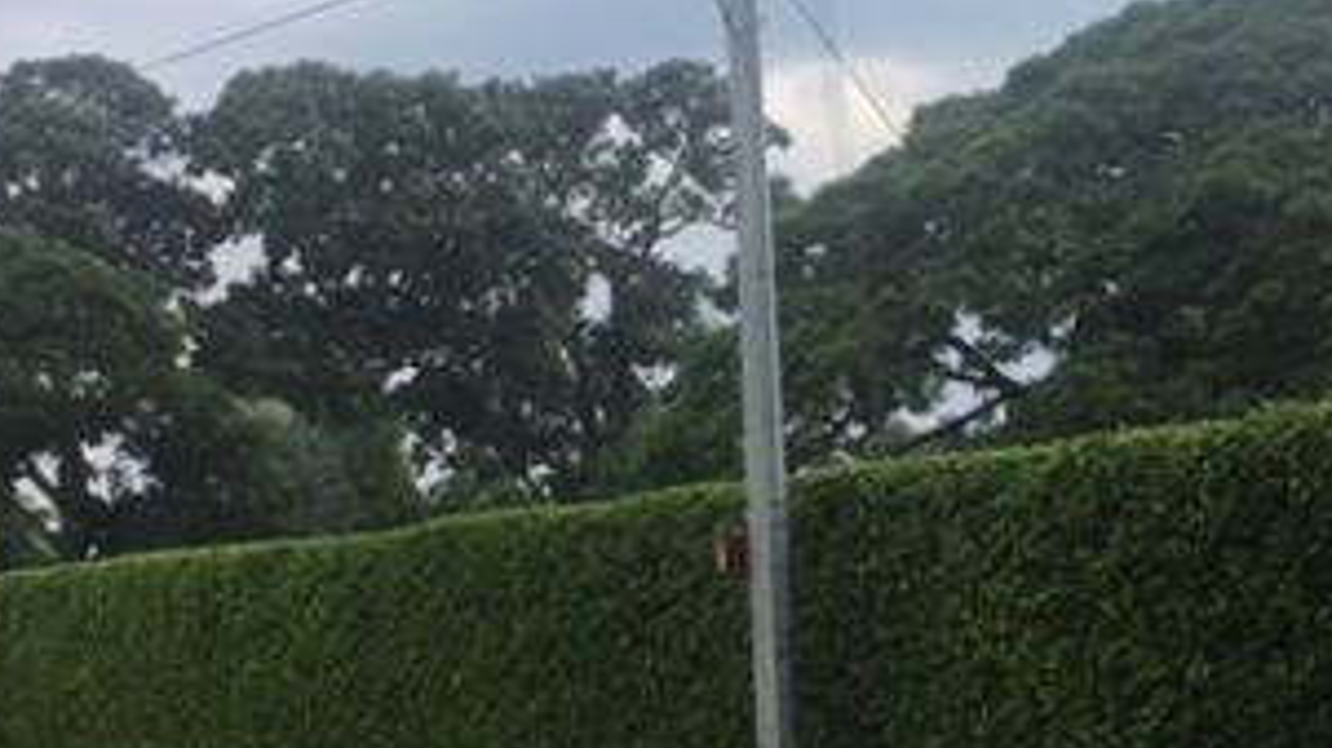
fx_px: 2471
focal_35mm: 70
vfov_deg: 17.0
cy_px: 633
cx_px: 631
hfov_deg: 30.2
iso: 32
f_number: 2.2
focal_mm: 4.15
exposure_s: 1/989
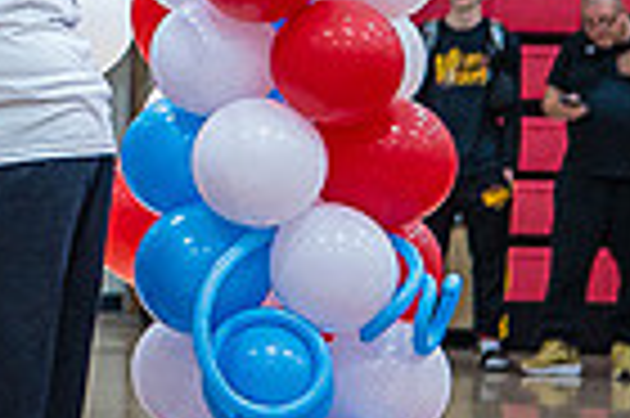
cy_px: -67
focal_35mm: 340
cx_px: -346
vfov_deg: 4.0
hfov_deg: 6.0
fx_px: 5943
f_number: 4
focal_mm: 82
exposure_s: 1/320
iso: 2000
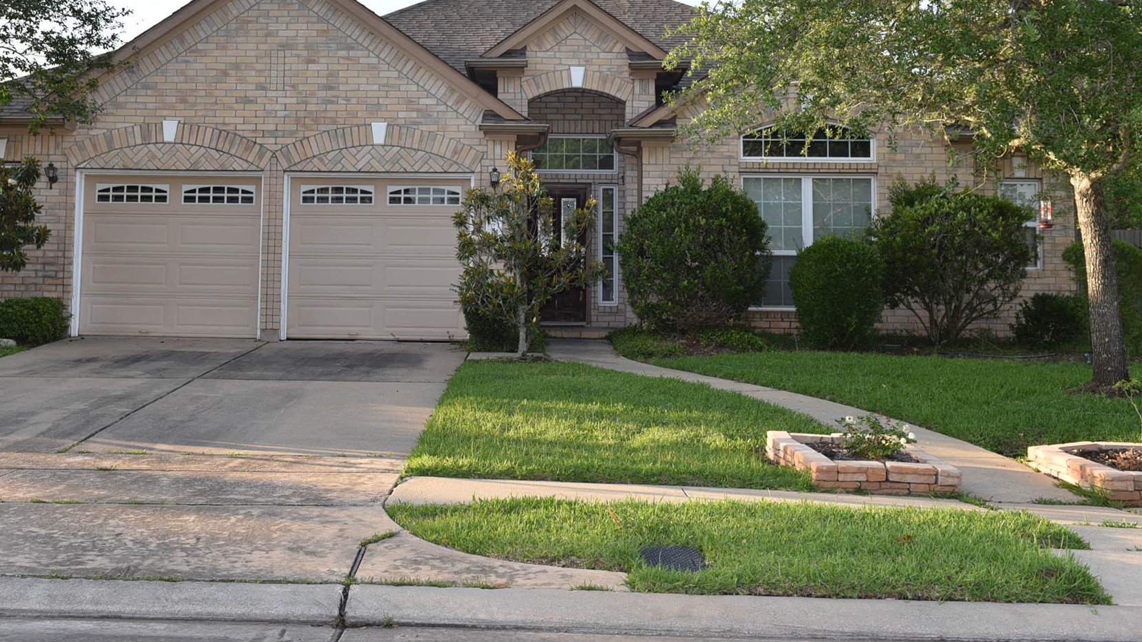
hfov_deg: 46.2
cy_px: 158
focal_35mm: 44
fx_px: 1332
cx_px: 478
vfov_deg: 26.7
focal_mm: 32
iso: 100
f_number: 5.6
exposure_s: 1/125
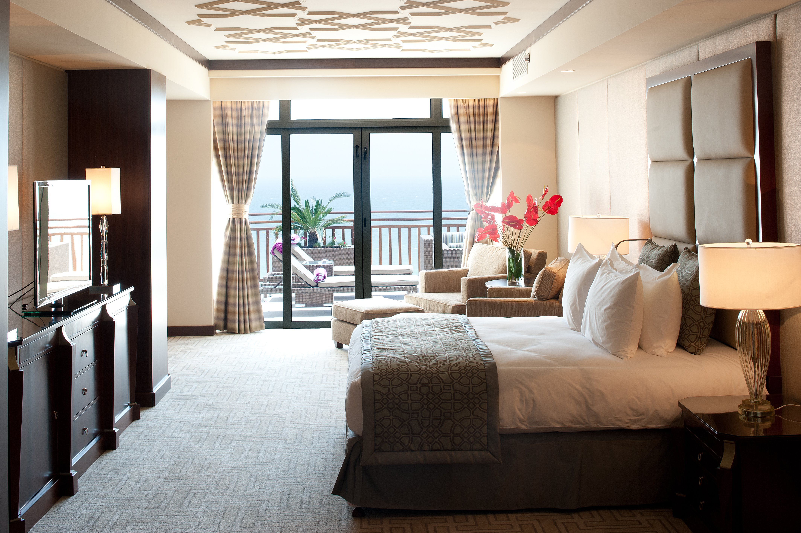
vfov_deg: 29.8
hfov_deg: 43.6
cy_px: 266
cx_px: 400
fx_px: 1001
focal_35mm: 45
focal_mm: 45
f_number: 11
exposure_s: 1/5
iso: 200
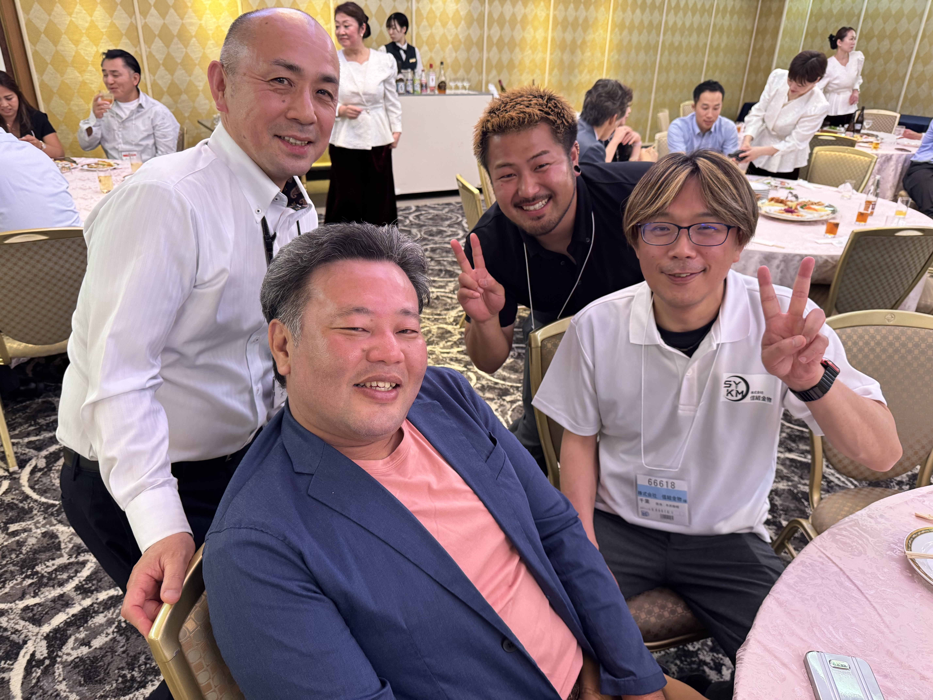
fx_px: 647
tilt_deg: -25.4
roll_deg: -1.7
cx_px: 466
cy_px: 350
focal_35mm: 24
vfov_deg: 56.8
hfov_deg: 71.6
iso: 250
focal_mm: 6.76
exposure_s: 1/50
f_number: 1.78
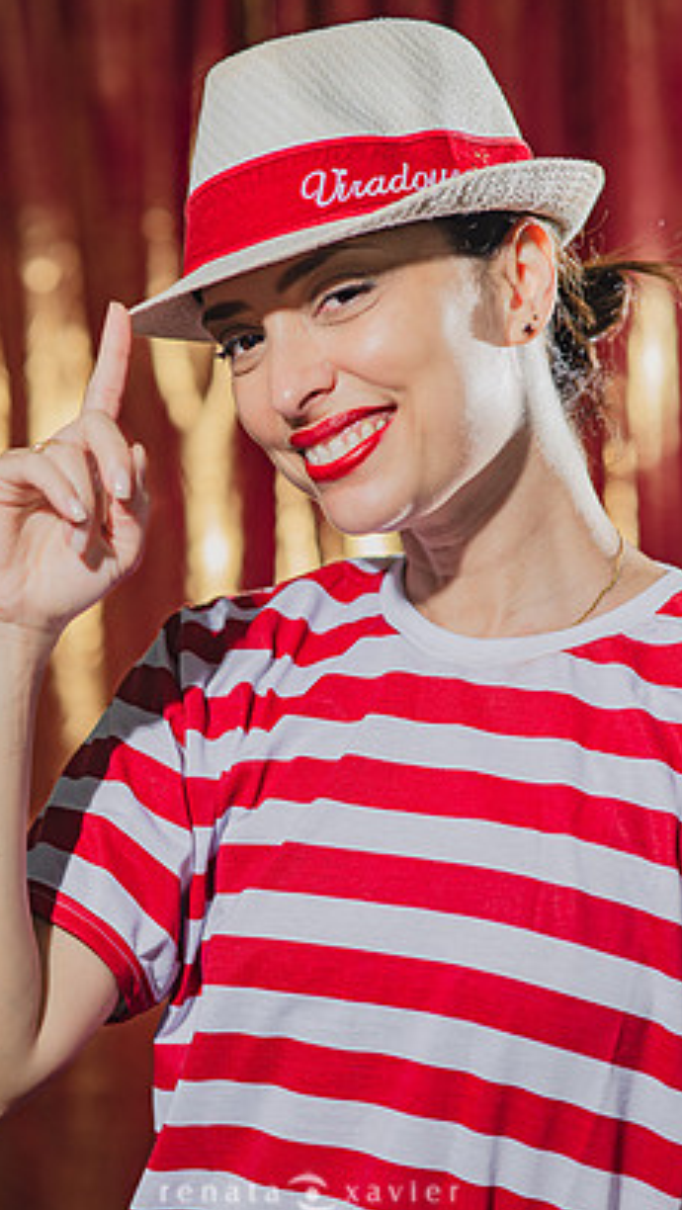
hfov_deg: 12.4
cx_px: 304
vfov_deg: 21.8
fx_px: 3145
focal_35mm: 98
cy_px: 578
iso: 125
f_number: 2.5
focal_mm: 85
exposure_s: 1/100
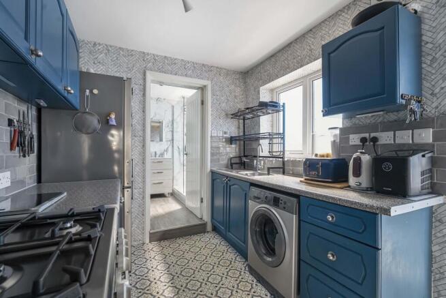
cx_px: 223
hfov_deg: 96.7
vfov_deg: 73.8
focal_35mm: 16
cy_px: 149
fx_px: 198
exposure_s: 1.6
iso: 250
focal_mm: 16
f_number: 8
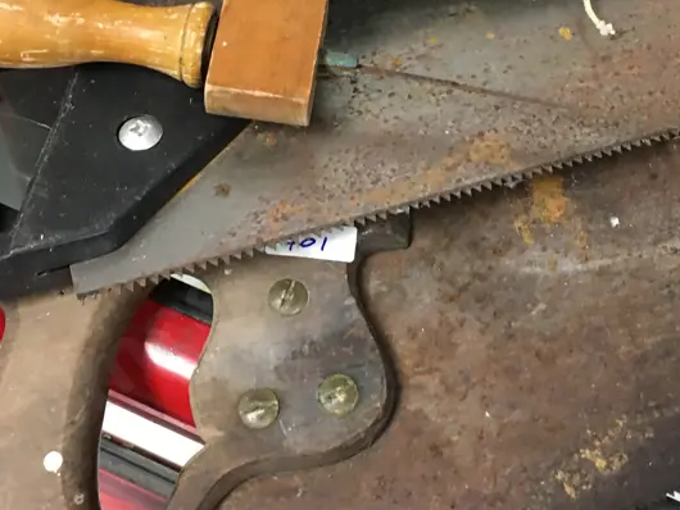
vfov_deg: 25.9
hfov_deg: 34.2
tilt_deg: -63.5
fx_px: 1101
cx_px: 416
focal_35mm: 56
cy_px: 146
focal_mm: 4.15
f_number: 2.2
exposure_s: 1/8
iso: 100
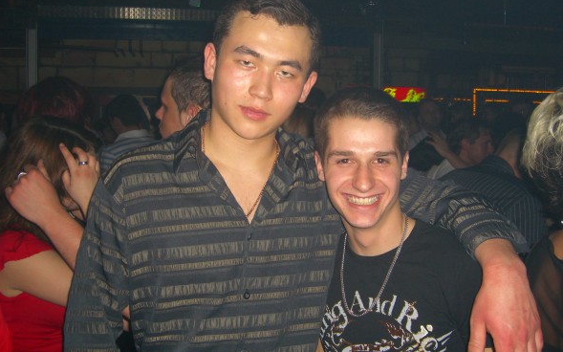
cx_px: 285
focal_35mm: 41
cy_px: 161
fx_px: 629
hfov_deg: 48.2
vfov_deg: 31.2
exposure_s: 1/60
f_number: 2.8
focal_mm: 7.9
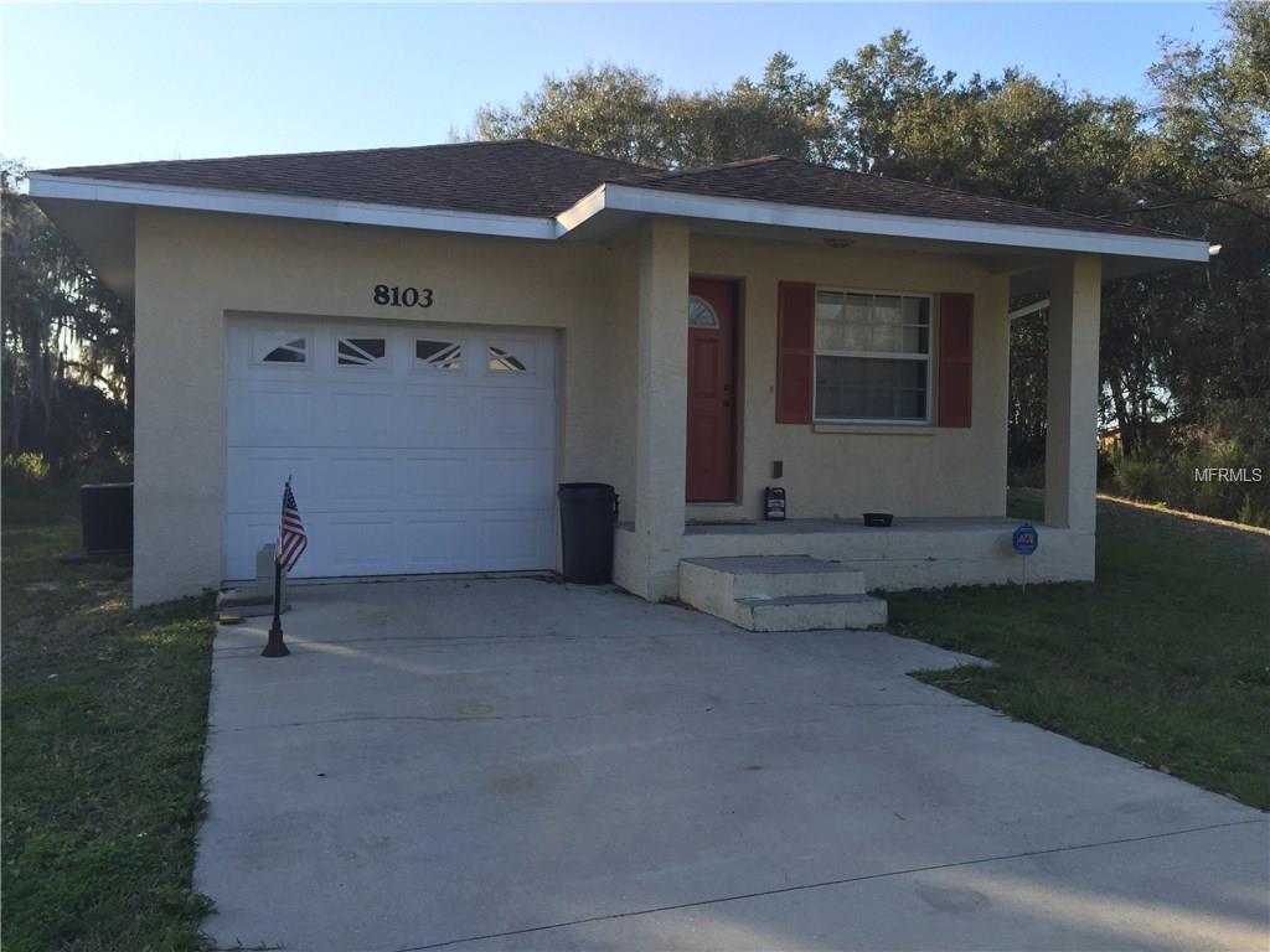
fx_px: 1064
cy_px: 476
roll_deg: -1.3
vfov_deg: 48.2
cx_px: 635
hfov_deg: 61.7
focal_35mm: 29
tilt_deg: -1.0
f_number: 2.2
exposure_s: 1/760
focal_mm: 4.15
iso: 32
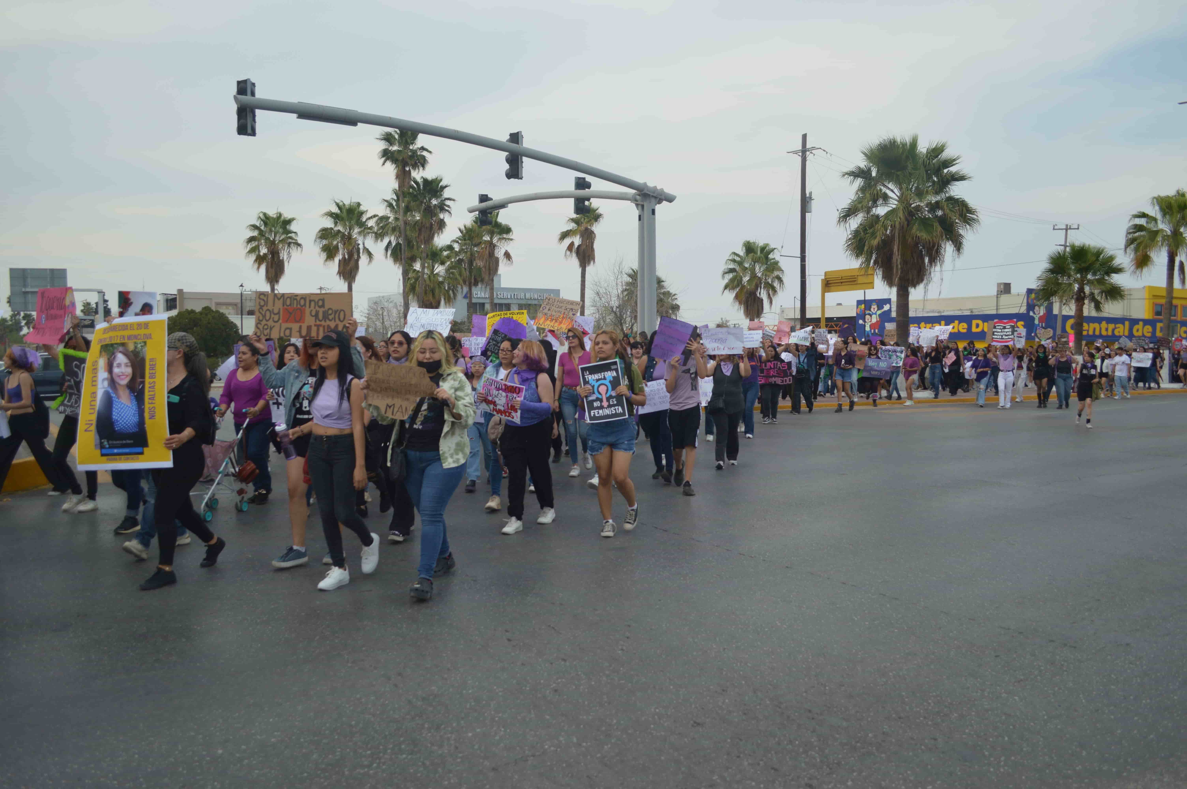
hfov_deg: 67.4
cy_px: 394
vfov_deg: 47.8
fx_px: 889
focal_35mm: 27
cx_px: 594
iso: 100
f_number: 3.5
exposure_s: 1/320
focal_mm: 18
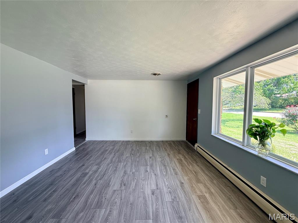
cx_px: 149
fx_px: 121
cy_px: 112
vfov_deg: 85.7
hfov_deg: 102.1
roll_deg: +0.4
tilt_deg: -3.1
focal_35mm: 14
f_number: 2.2
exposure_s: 1/99
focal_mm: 2.22
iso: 80
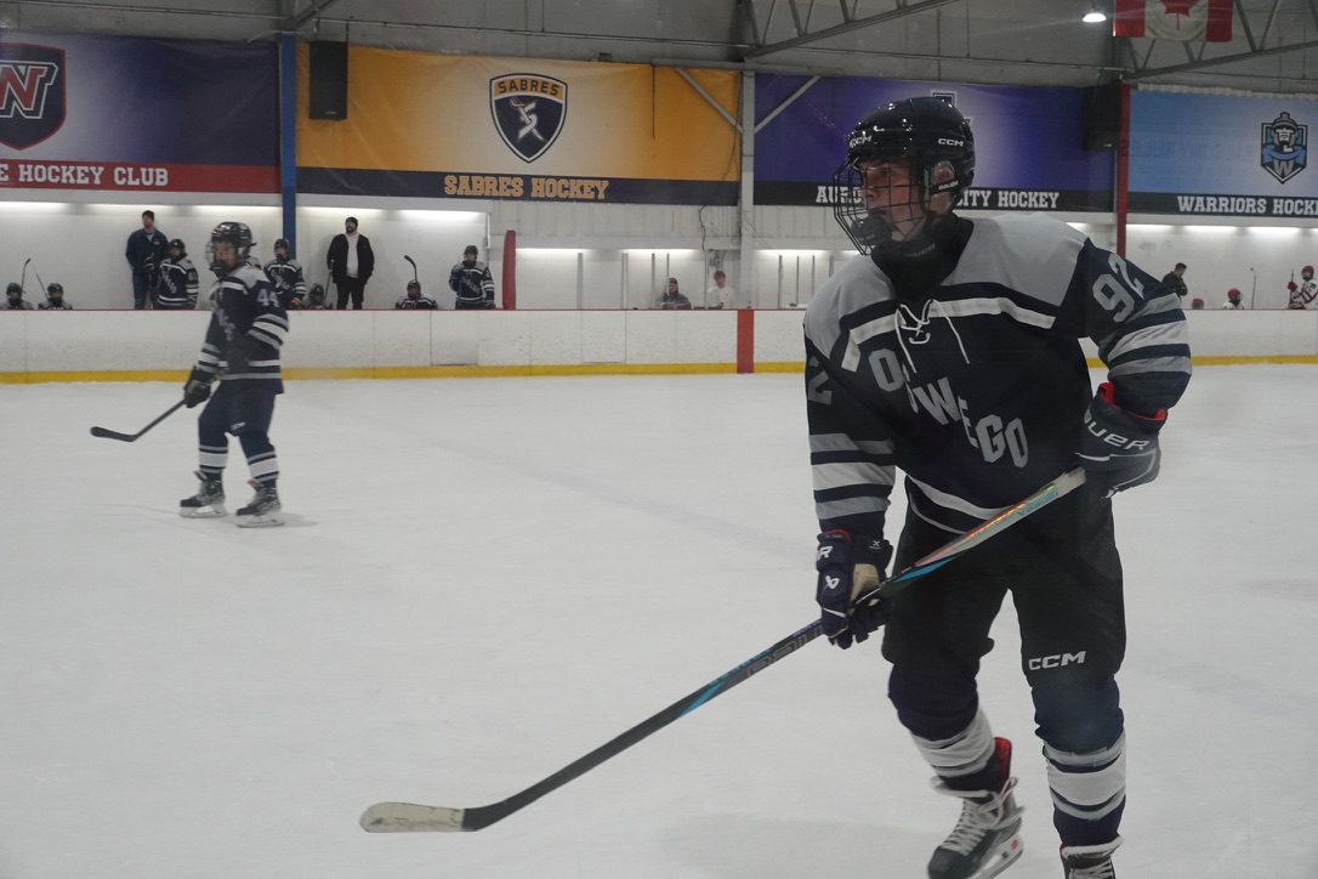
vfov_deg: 27.0
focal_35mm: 50
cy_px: 440
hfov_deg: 39.6
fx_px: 1830
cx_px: 659
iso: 1250
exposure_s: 1/200
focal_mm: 17.6
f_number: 4
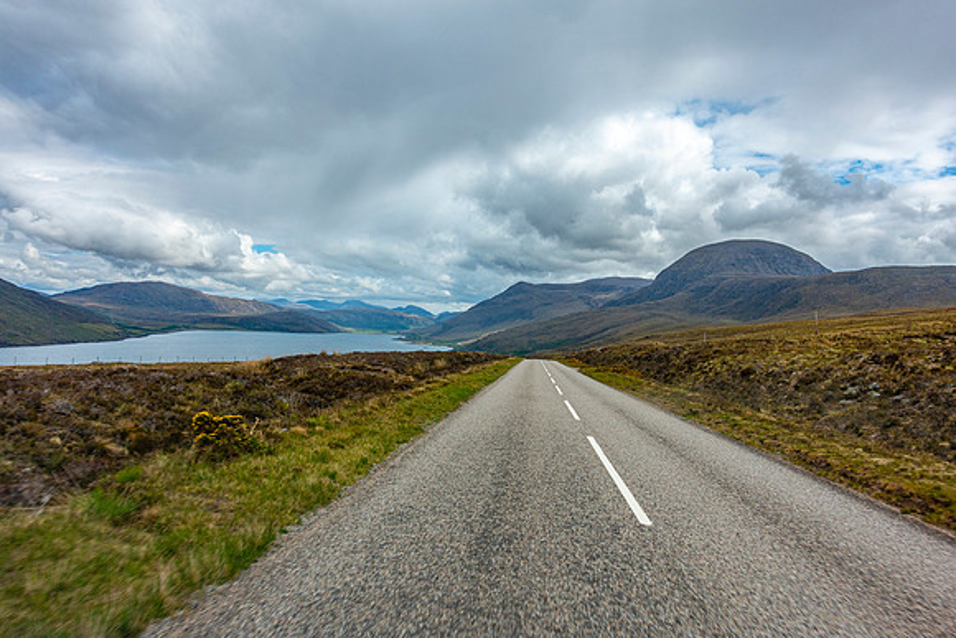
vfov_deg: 53.2
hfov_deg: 73.7
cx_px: 478
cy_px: 319
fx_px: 637
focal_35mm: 24
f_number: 7.1
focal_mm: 8.8
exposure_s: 1/250
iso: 125
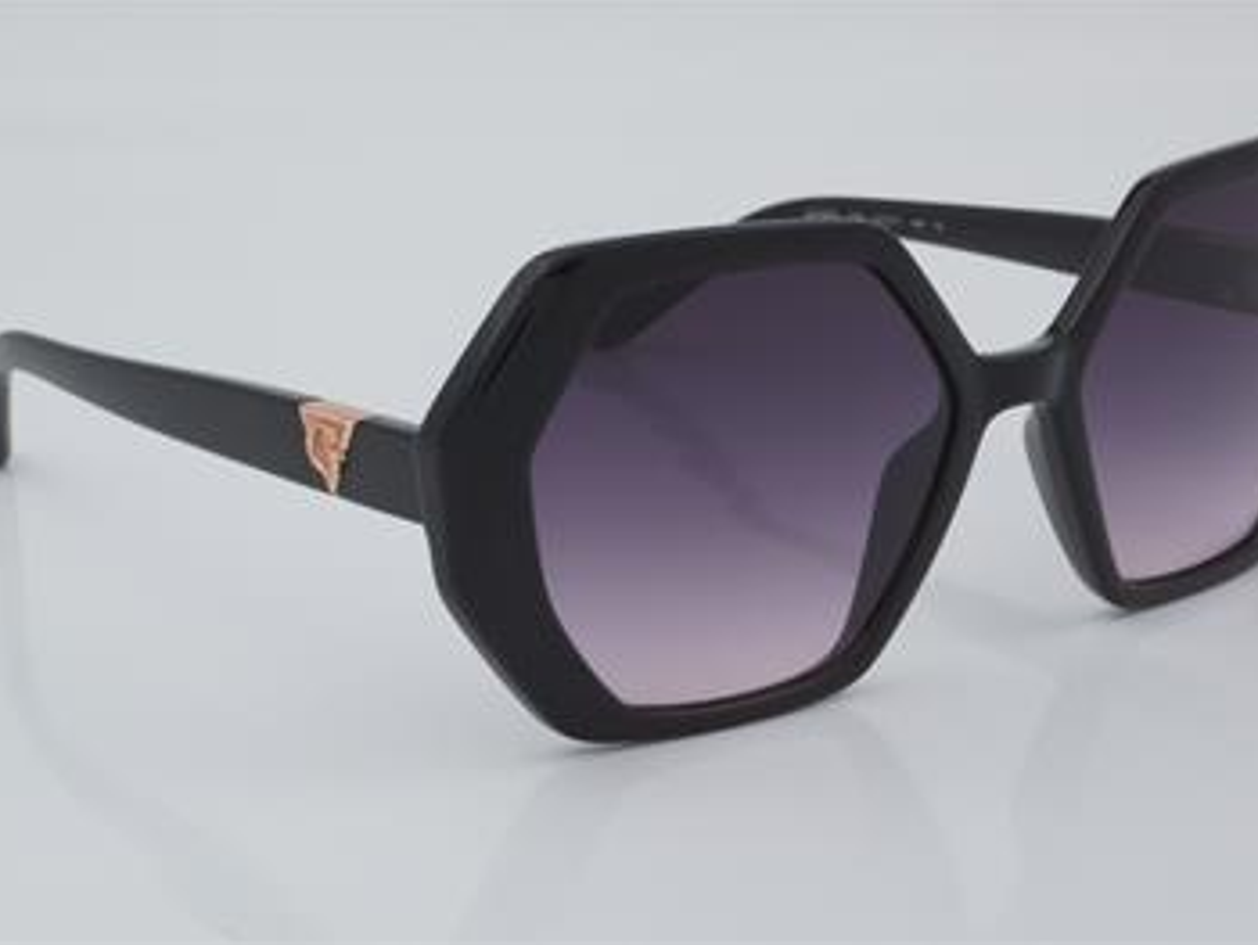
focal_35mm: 91
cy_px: 471
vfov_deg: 16.3
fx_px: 3293
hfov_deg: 21.6
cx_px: 679
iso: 100
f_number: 32
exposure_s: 1/4
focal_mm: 55
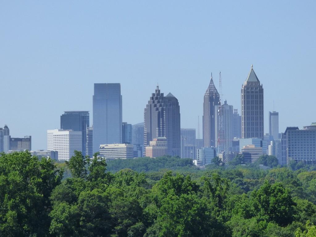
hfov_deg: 10.4
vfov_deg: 7.8
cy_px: 118
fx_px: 1744
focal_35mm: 191
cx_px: 158
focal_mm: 31.05
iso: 200
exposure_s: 1/640
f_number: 5.5
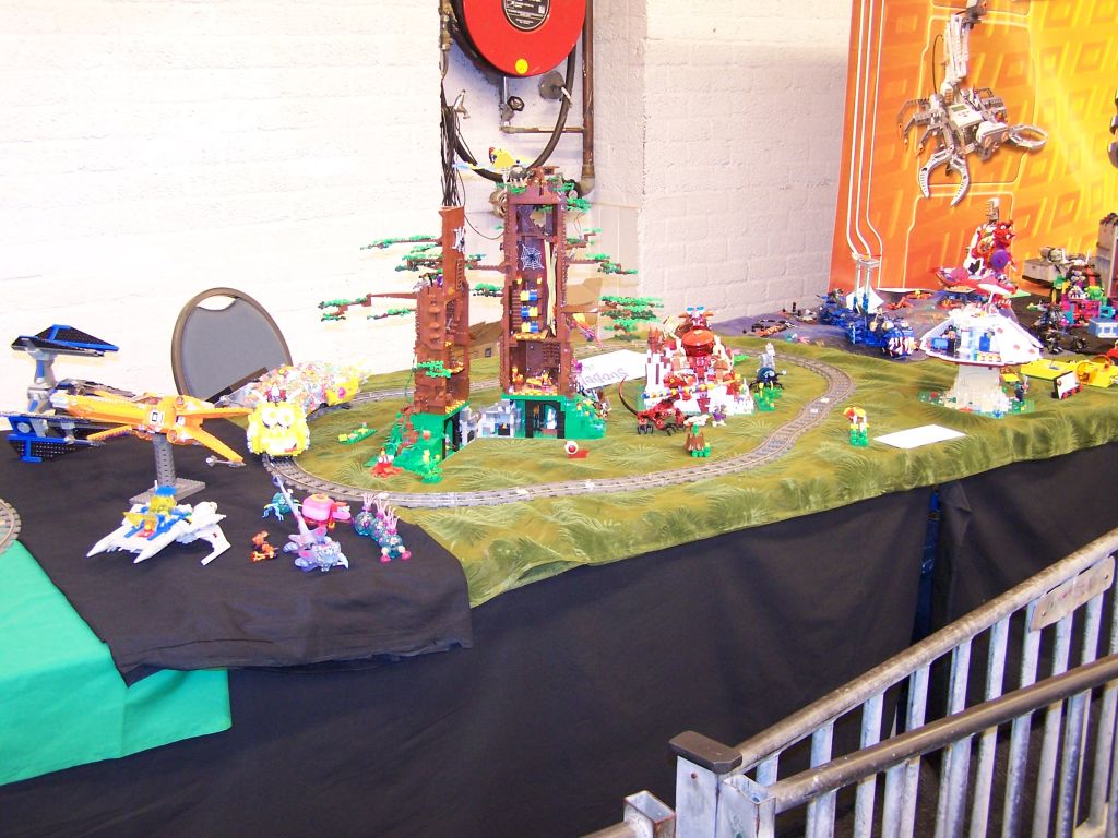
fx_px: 1227
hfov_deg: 49.0
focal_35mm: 38
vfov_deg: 37.7
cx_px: 559
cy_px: 419
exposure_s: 1/4
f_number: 2.8
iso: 140
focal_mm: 6.3
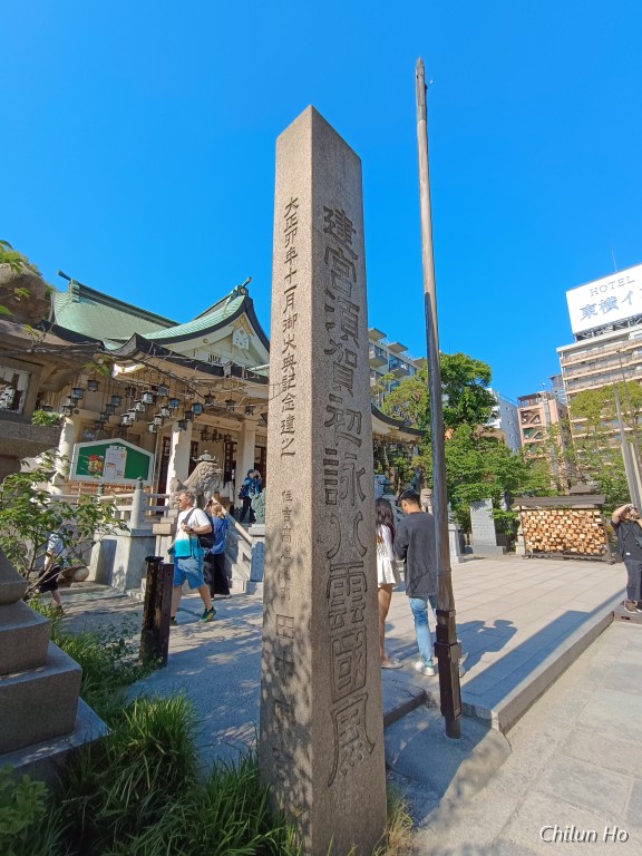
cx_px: 321
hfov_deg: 78.1
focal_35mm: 16
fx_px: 396
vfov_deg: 94.5
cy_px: 428
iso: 52
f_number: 2.2
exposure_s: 1/716
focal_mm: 1.66
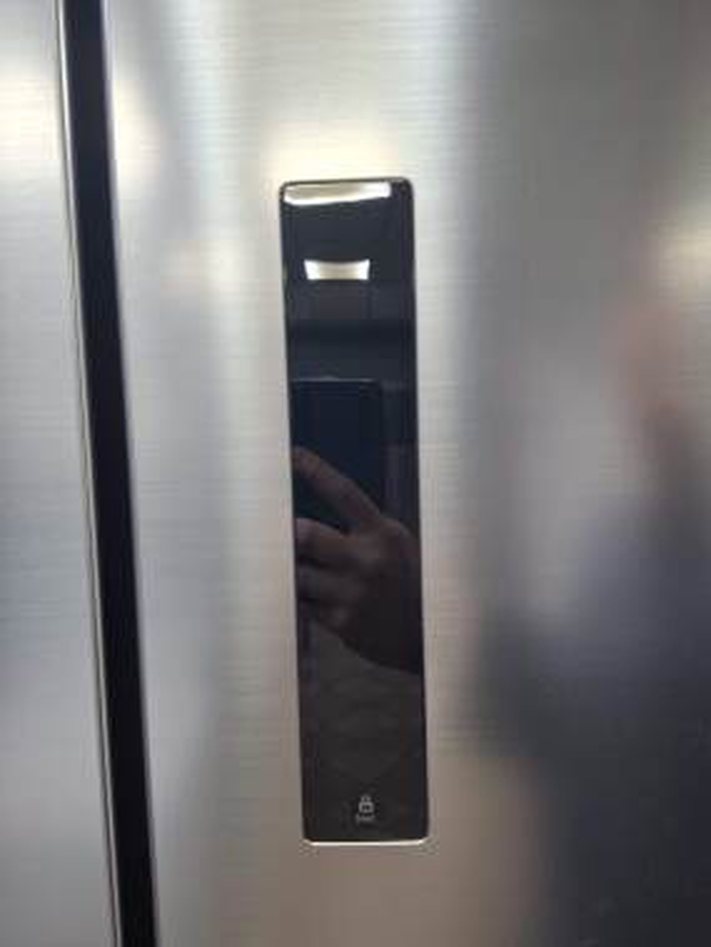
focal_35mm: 23
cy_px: 474
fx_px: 630
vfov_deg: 73.9
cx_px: 356
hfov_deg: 58.9
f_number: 1.8
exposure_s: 1/60
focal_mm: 5.54
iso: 200
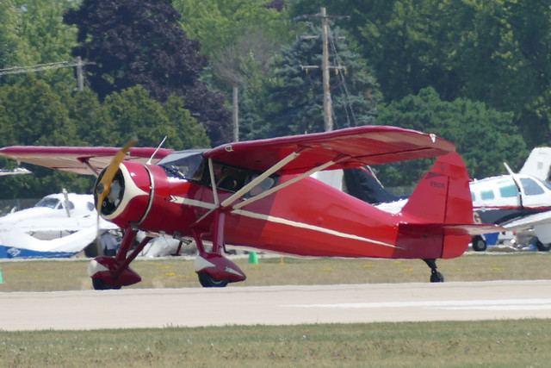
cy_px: 184
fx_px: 10088
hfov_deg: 3.1
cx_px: 276
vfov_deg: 2.1
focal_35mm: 659
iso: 125
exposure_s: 1/1300
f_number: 4
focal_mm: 146
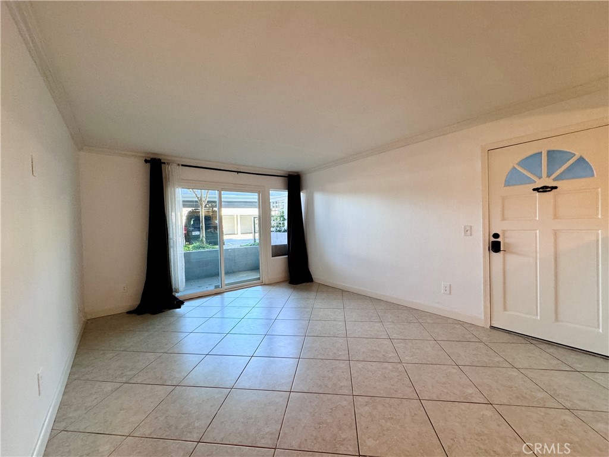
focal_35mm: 14
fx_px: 246
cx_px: 304
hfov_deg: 102.1
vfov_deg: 85.7
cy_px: 228
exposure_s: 1/120
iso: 250
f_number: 2.2
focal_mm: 2.22
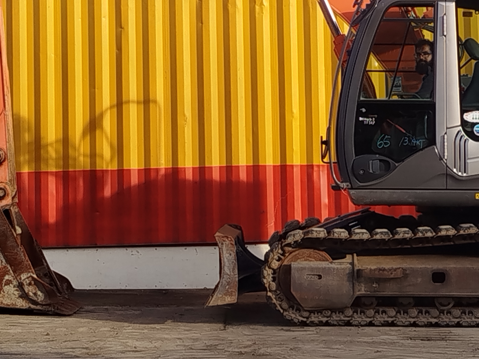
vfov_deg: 11.0
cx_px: 270
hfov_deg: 14.8
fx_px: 1840
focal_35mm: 133
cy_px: -27
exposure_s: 1/342
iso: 50
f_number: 1.7
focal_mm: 5.31
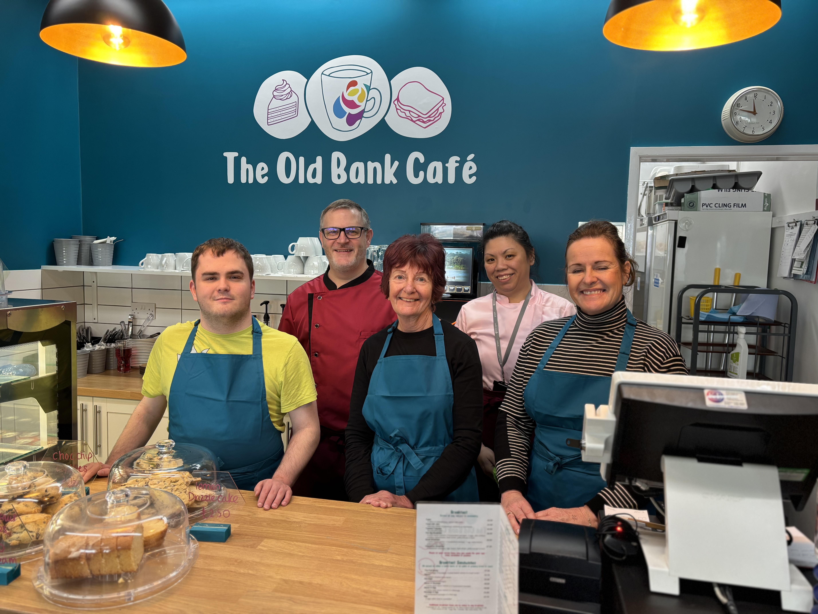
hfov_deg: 67.3
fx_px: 614
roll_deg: -1.2
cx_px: 409
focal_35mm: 26
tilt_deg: -5.0
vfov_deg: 53.1
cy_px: 307
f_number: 1.6
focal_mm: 5.96
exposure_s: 1/50
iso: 125
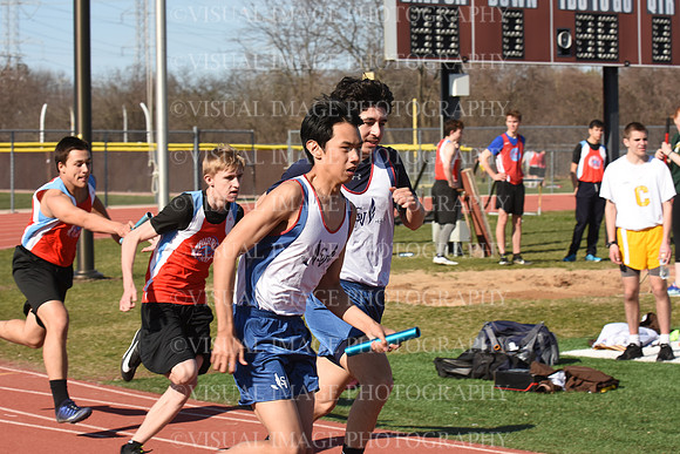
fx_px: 2267
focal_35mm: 120
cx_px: 340
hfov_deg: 17.1
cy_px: 227
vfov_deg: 11.4
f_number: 8
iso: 250
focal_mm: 80
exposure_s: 1/640
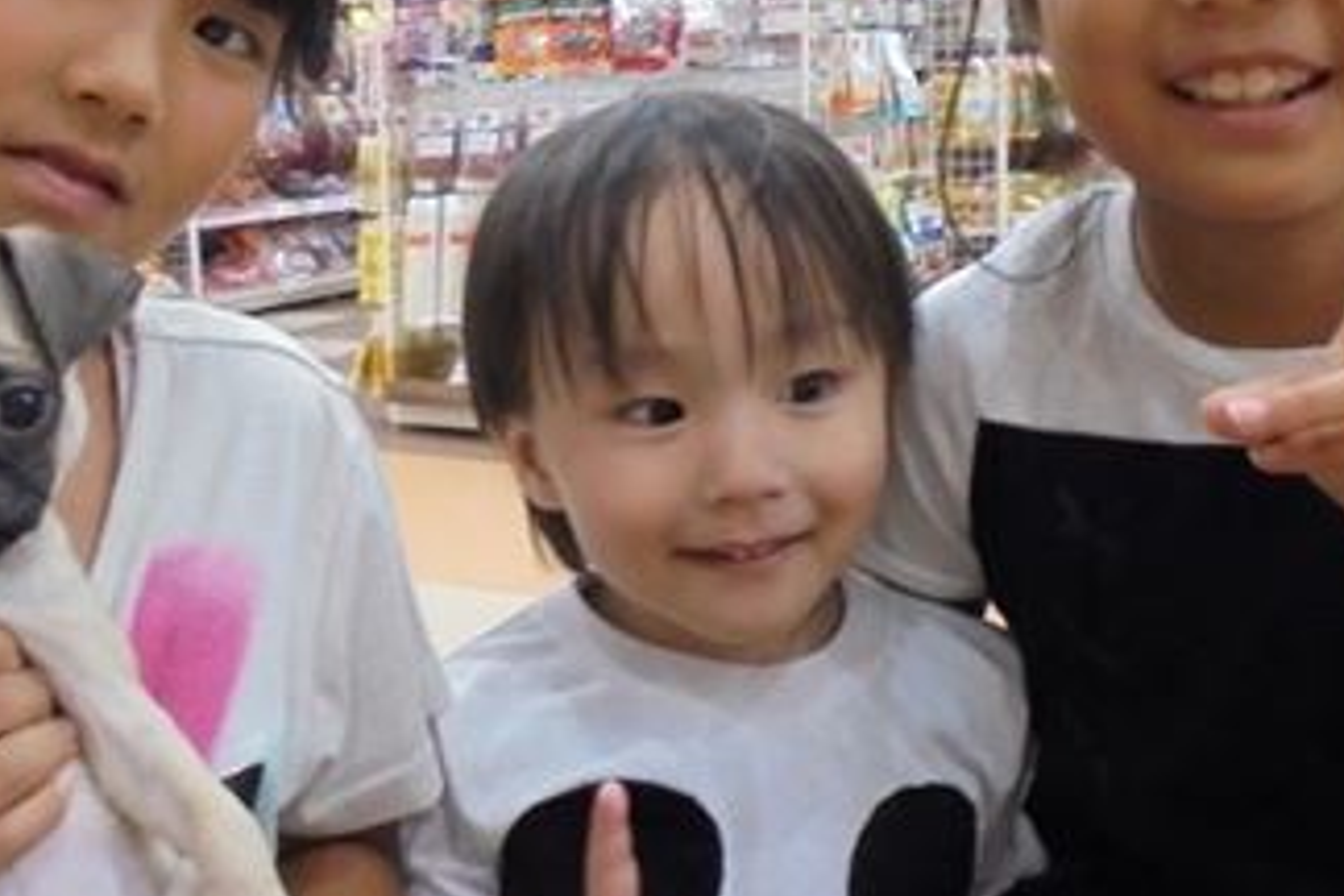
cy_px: 303
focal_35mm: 50
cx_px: 527
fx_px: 1867
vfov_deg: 26.8
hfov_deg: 39.4
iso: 400
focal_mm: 4.6
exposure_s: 1/30
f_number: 3.5
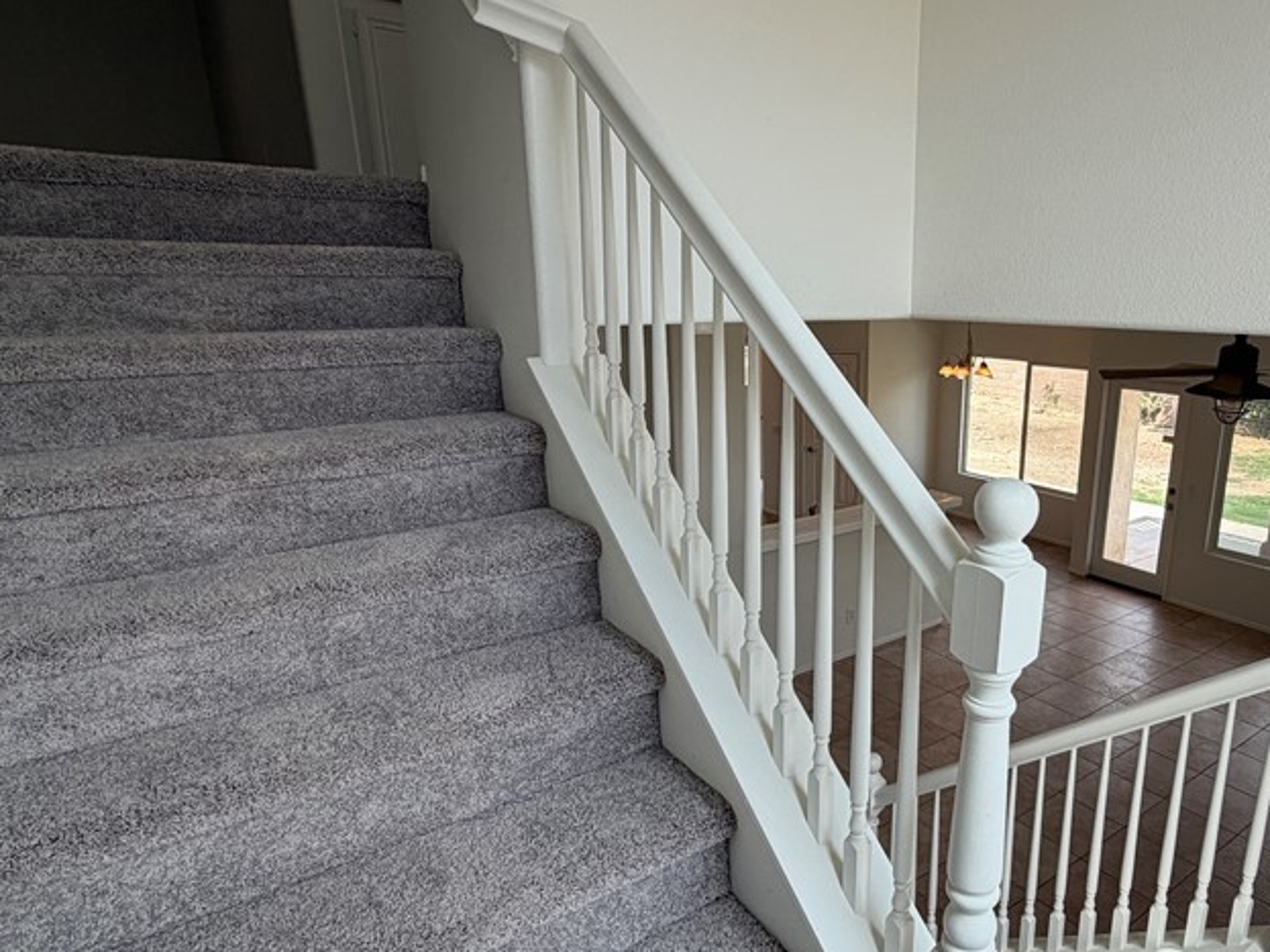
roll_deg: +0.7
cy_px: 520
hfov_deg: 72.2
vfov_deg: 58.8
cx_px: 824
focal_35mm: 23
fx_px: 844
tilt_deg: -16.9
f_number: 2.2
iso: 40
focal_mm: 2.22
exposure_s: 1/220
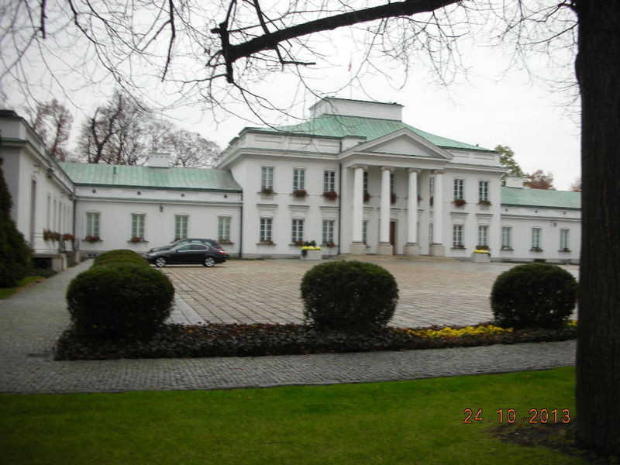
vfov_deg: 40.7
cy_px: 232
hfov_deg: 52.6
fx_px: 627
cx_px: 310
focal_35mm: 35
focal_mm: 5.8
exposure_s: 1/30
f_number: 3
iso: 66
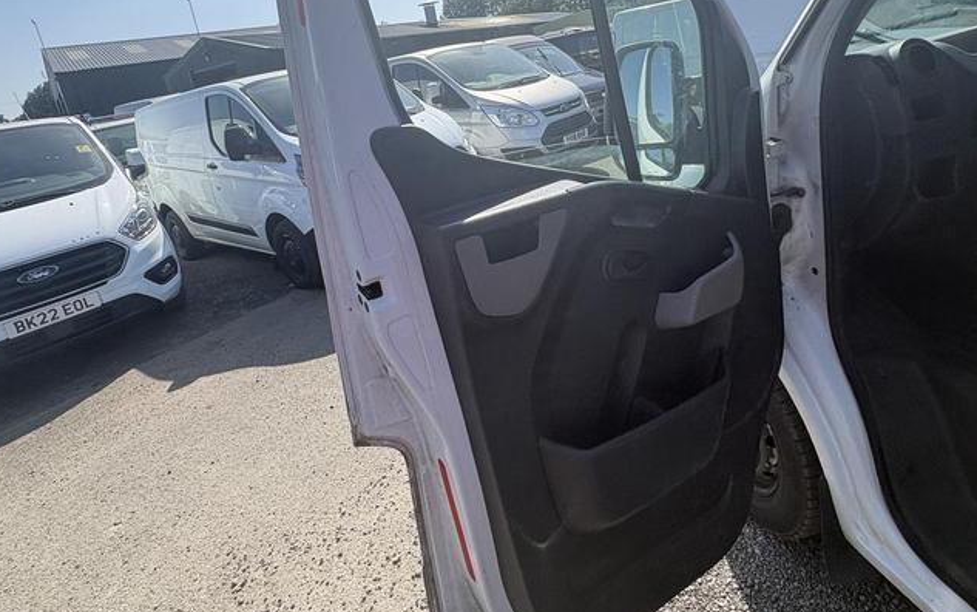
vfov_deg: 55.7
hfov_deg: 82.3
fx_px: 559
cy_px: 189
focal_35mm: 21
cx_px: 499
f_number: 2.2
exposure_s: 1/749
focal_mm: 2.22
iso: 40
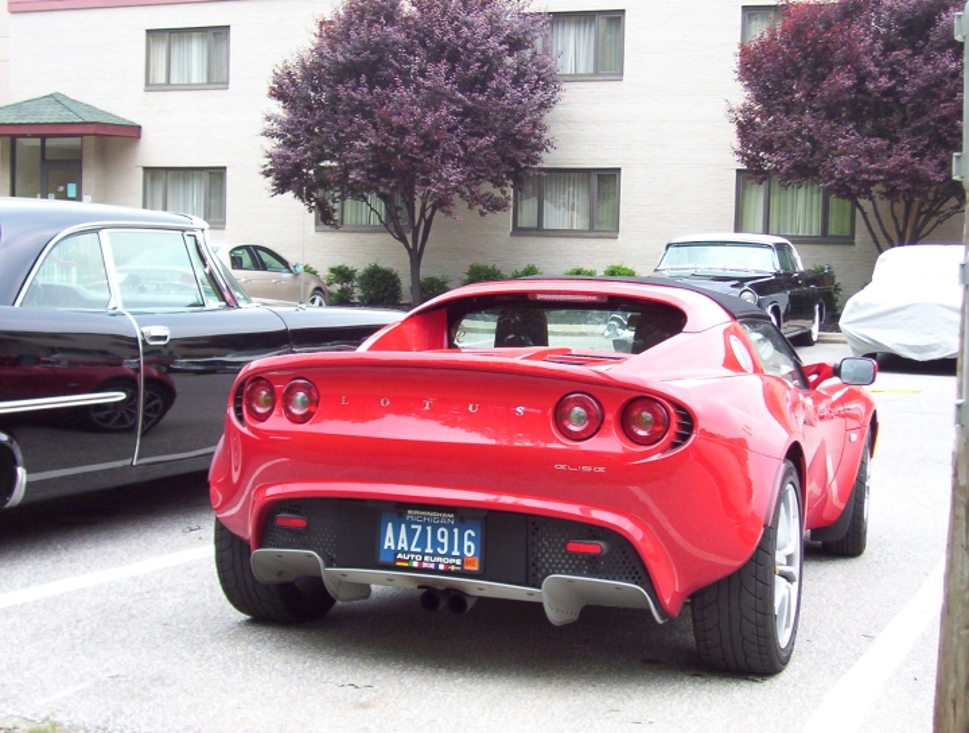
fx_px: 1431
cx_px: 484
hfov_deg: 37.4
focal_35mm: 51
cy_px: 366
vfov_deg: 28.7
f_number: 3.16
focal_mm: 7.88
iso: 100
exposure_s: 1/125
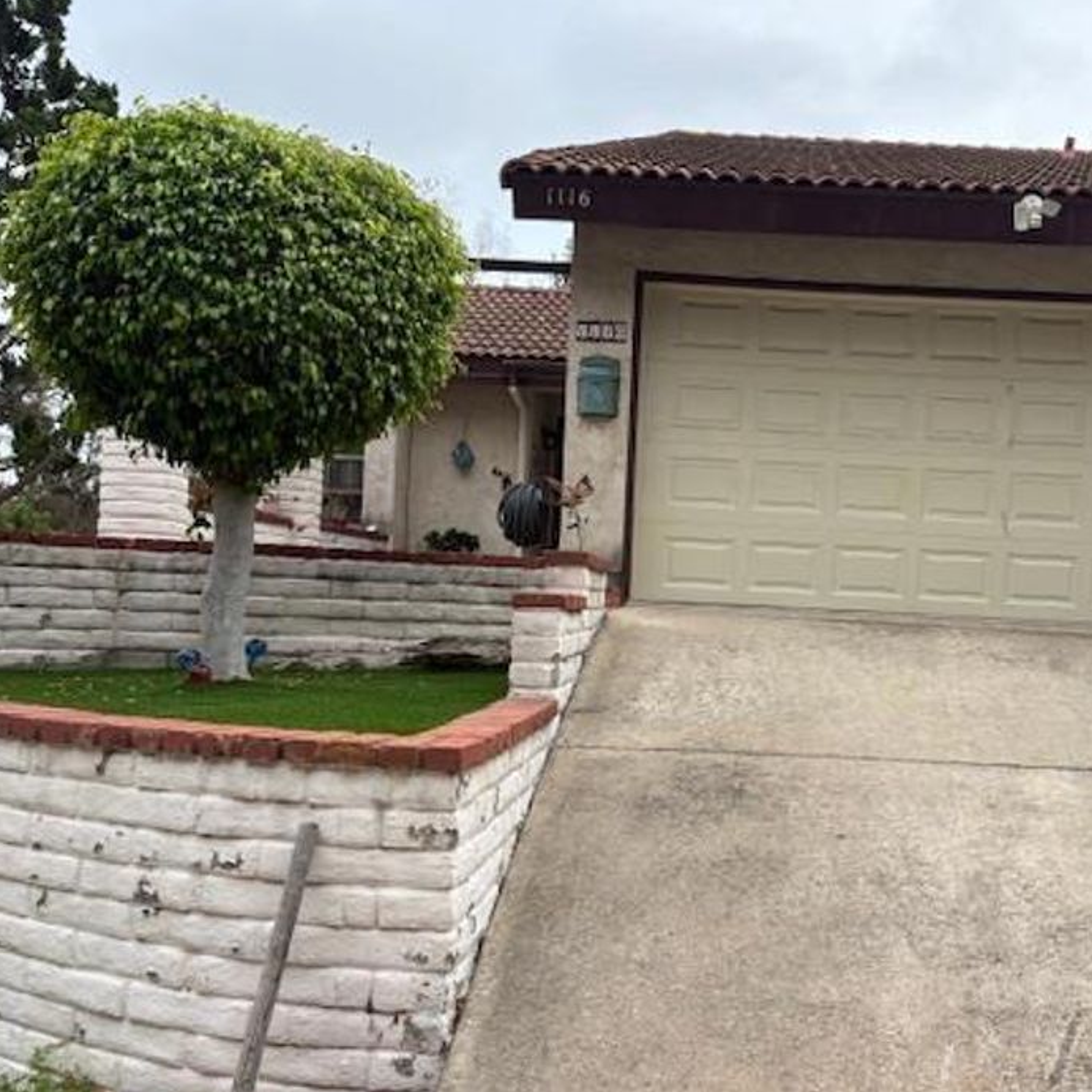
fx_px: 1213
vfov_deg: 48.5
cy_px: 551
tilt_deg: +3.3
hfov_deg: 46.9
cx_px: 798
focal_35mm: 34
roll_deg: -2.4
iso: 64
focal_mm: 5.96
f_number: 1.6
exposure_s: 1/1517
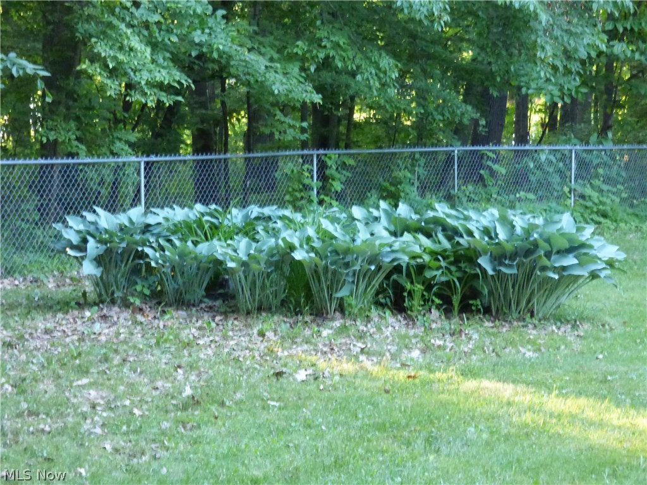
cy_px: 242
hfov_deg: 17.7
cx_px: 324
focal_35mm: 111
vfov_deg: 13.3
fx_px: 2075
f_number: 4.9
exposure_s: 1/40
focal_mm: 18.28
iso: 1600
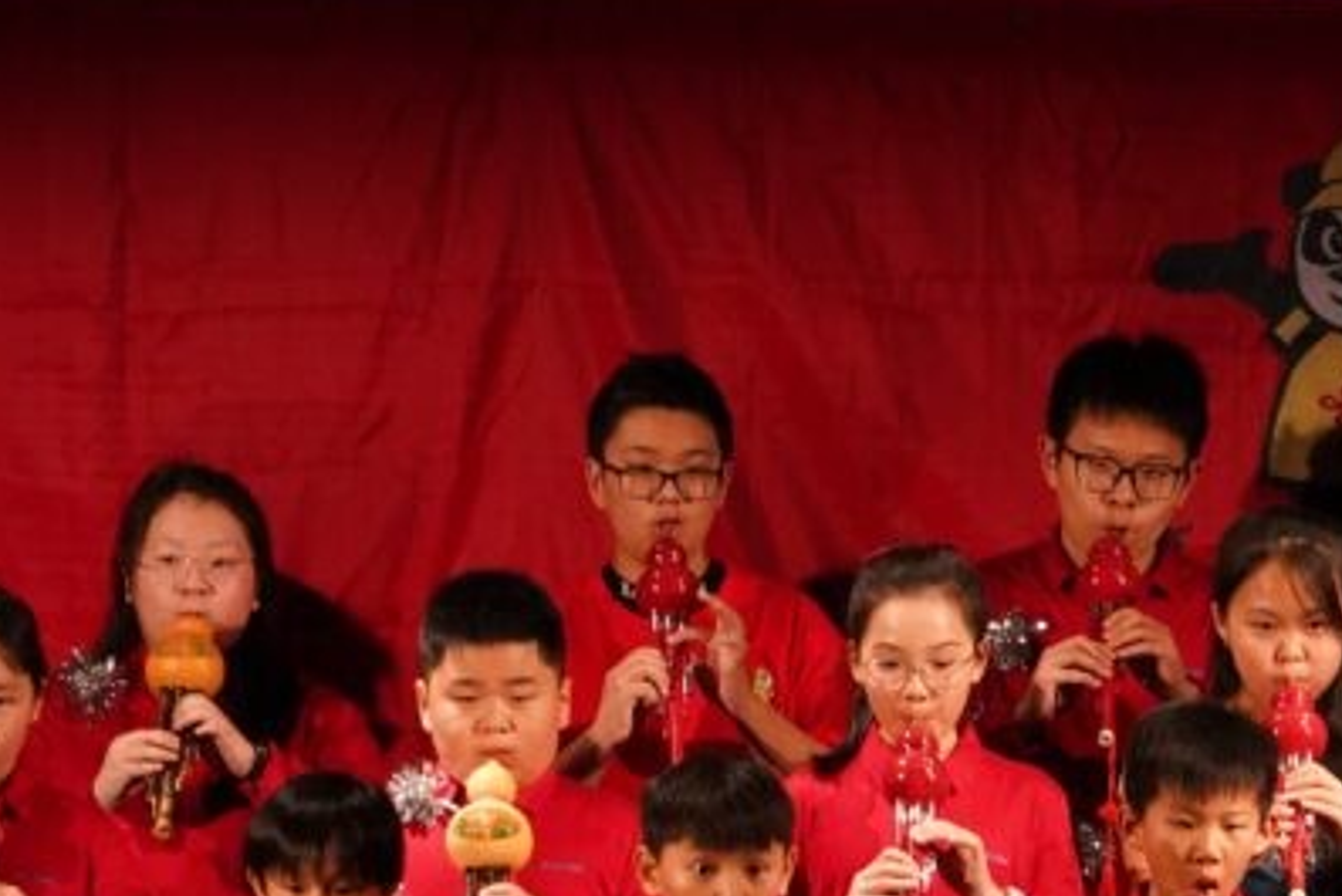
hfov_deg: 5.9
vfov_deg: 3.9
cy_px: 1009
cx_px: 1386
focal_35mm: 351
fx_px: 13089
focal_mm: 136
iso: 6400
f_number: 8
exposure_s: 1/160
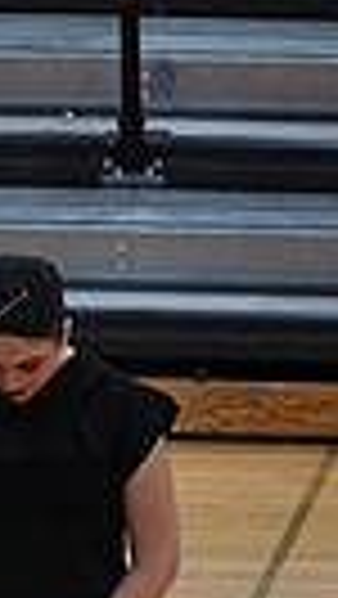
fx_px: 14583
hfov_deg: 1.3
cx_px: -825
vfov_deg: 2.4
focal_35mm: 917
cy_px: 582
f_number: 4
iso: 4000
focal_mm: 200
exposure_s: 1/400
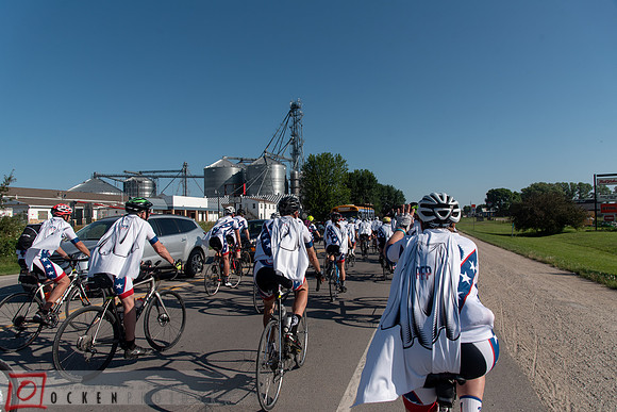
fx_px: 411
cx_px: 308
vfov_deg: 53.2
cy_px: 206
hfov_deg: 73.7
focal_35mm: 24
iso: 200
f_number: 6.3
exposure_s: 1/1600
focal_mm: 24
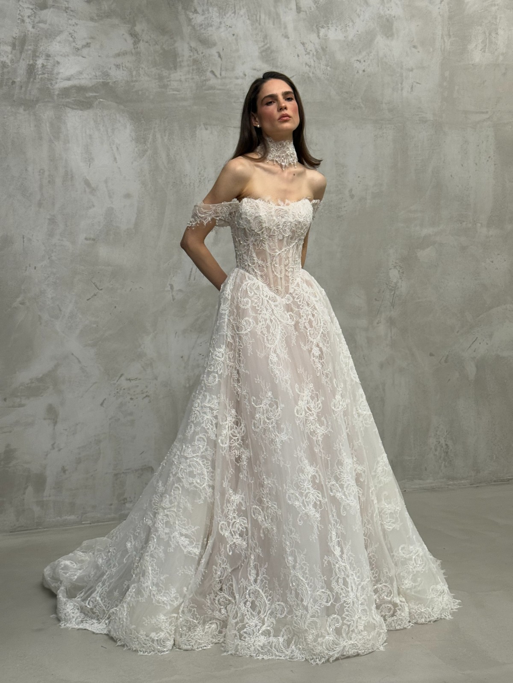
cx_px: 256
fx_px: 948
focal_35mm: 48
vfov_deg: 39.7
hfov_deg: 30.3
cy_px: 342
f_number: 1.78
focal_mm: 6.76
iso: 100
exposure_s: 1/84
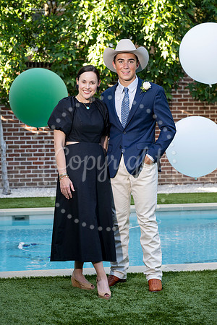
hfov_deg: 15.0
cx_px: 108
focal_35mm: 91
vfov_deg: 22.4
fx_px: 823
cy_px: 162
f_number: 5
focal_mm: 91
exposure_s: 1/200
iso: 400
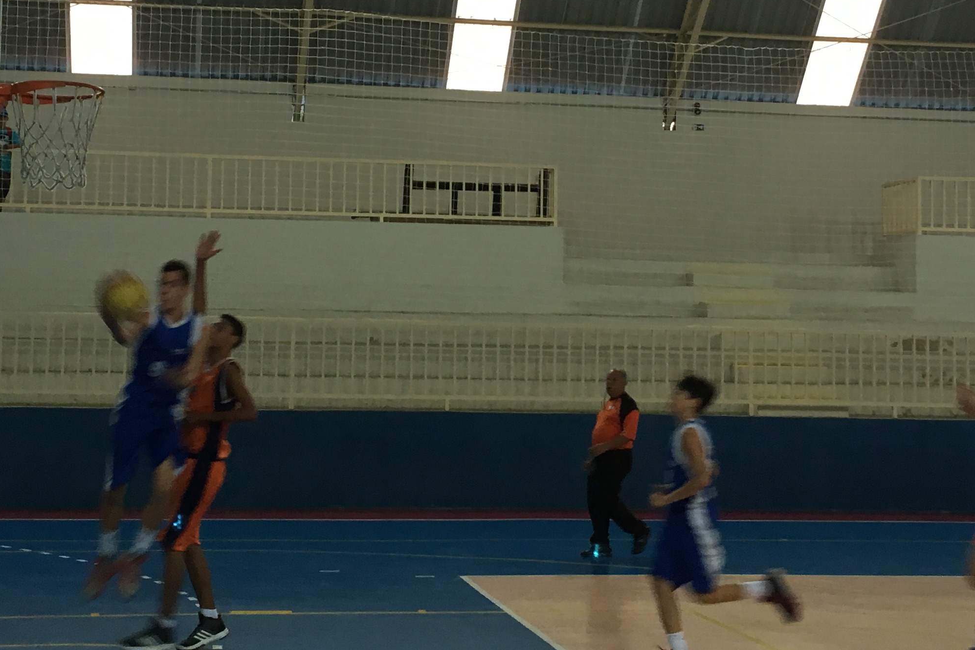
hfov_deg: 32.9
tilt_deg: +1.4
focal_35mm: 61
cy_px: 202
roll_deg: -2.0
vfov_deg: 22.1
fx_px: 1652
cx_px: 459
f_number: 2.2
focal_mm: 4.15
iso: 80
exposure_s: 1/30
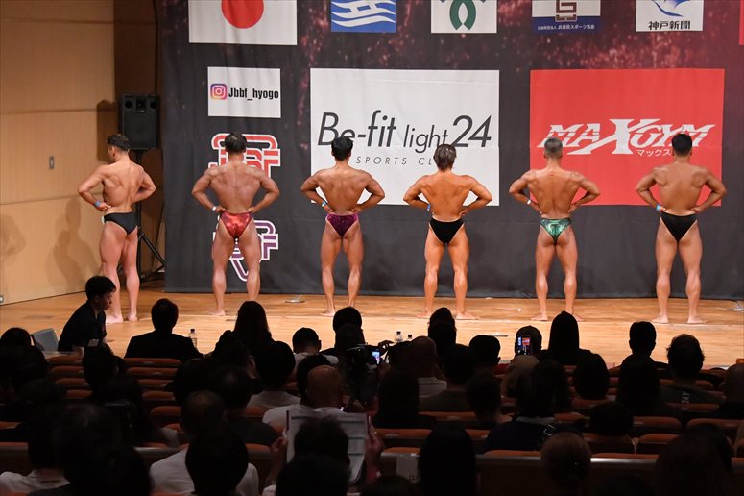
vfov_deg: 11.1
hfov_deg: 16.7
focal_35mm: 123
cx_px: 372
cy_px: 248
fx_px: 2541
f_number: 5.6
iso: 10000
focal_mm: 82
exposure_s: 1/400
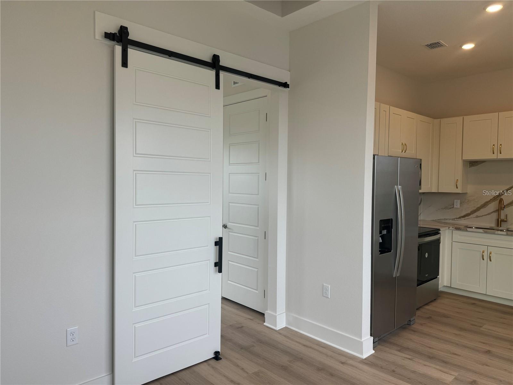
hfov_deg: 71.6
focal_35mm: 24
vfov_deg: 56.8
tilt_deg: -2.9
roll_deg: -0.4
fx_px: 356
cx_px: 256
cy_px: 192
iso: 64
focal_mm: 6.76
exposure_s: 1/207
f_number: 1.78
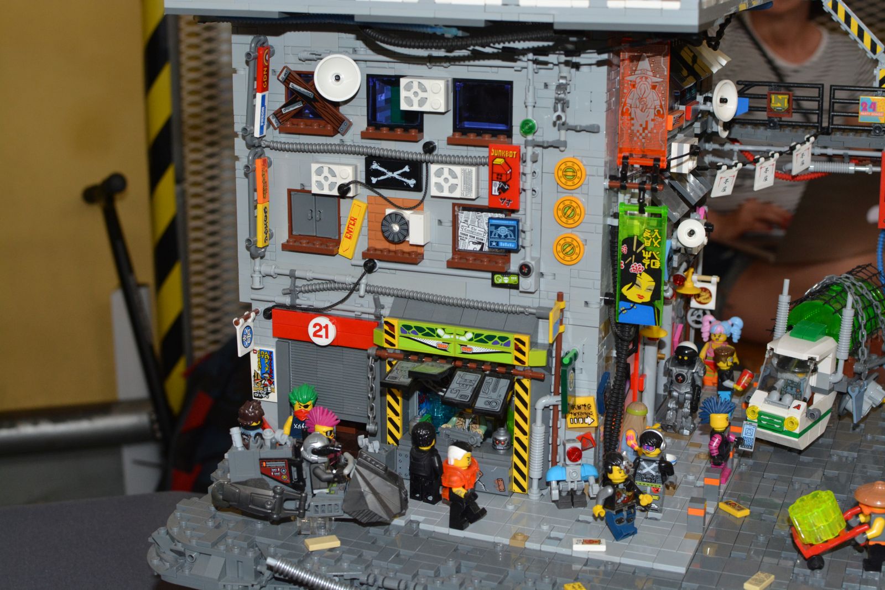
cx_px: 442
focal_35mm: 52
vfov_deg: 25.8
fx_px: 1291
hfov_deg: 37.8
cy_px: 295
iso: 800
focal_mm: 35
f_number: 7.1
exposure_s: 1/60
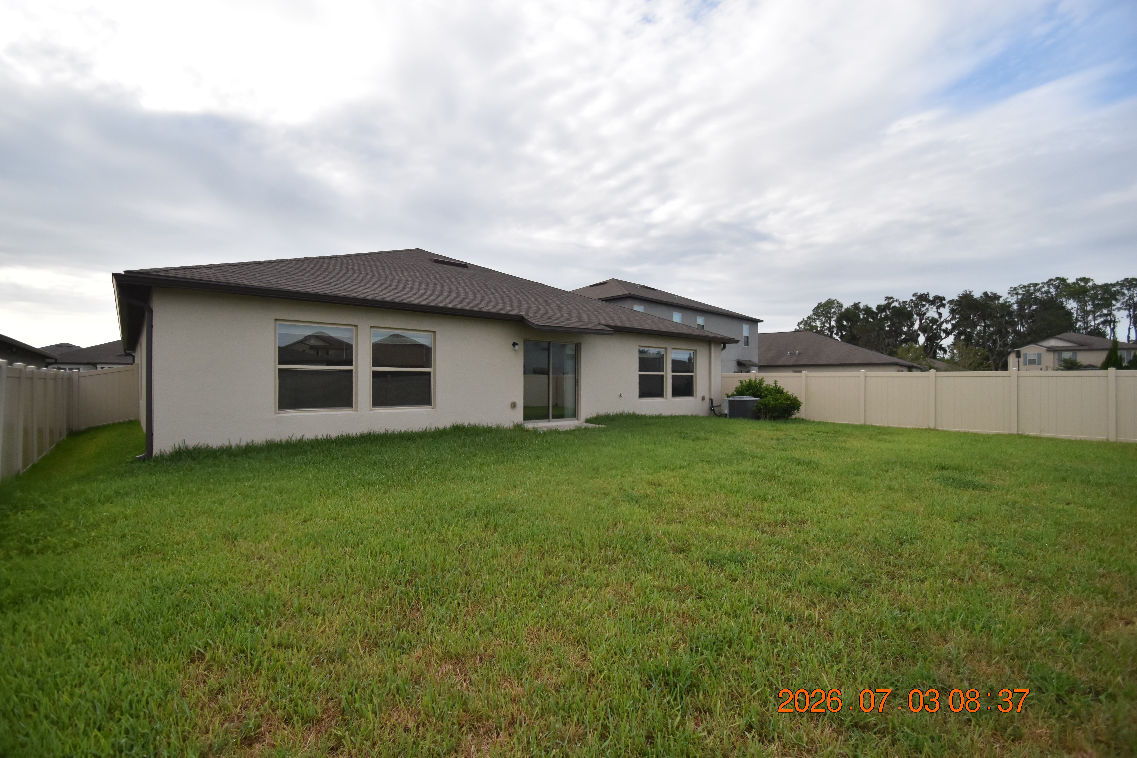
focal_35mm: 15
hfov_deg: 100.4
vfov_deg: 77.3
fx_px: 474
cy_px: 379
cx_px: 568
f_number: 3.5
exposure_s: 1/4000
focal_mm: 10
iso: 800
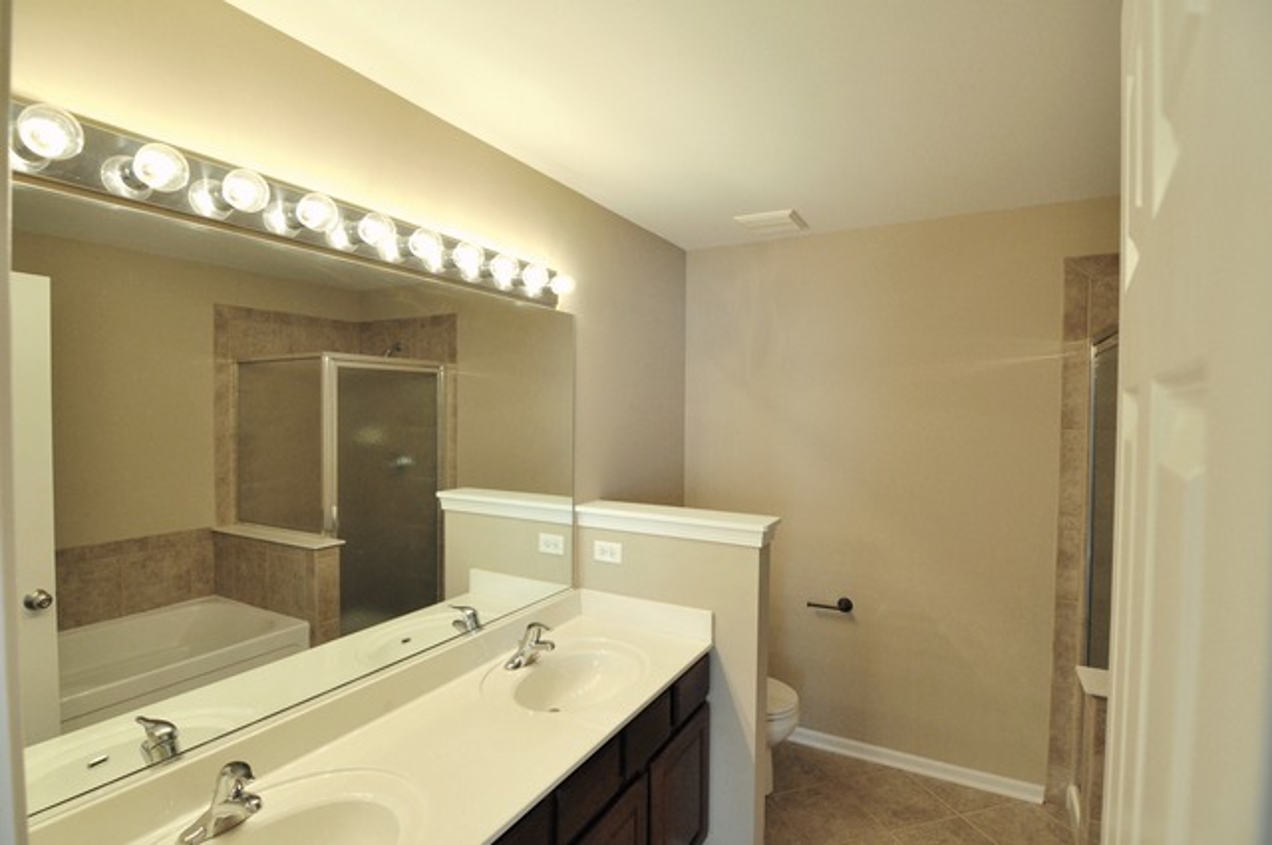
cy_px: 422
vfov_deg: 71.9
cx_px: 636
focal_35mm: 16
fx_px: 582
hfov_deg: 95.1
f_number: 4.5
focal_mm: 11
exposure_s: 1/100
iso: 400
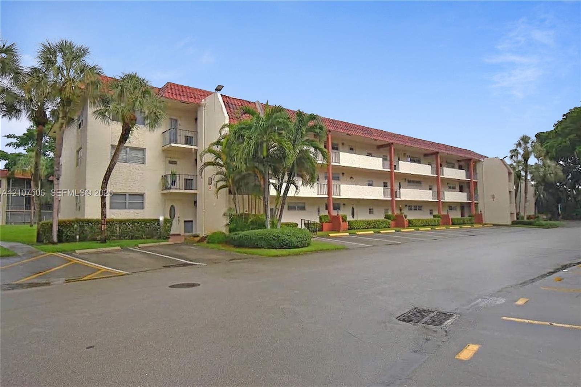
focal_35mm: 21
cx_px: 290
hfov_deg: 81.2
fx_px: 339
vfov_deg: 59.5
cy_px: 194
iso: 220
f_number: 5.6
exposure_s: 1/200
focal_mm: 14
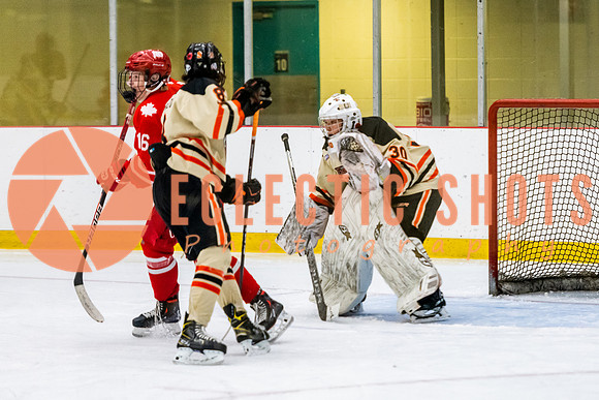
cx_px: 390
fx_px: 3441
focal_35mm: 207
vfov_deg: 6.6
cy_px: 206
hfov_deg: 9.9
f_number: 3.2
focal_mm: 150
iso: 3200
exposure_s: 1/640
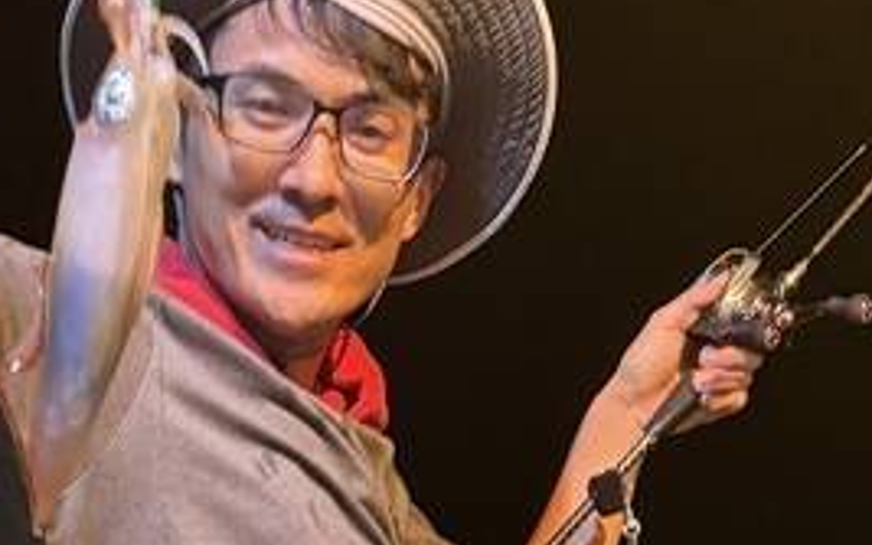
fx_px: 2092
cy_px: 1165
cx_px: 314
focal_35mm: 88
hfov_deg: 23.5
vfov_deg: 12.6
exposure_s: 1/59
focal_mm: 5.96
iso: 320
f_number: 1.6
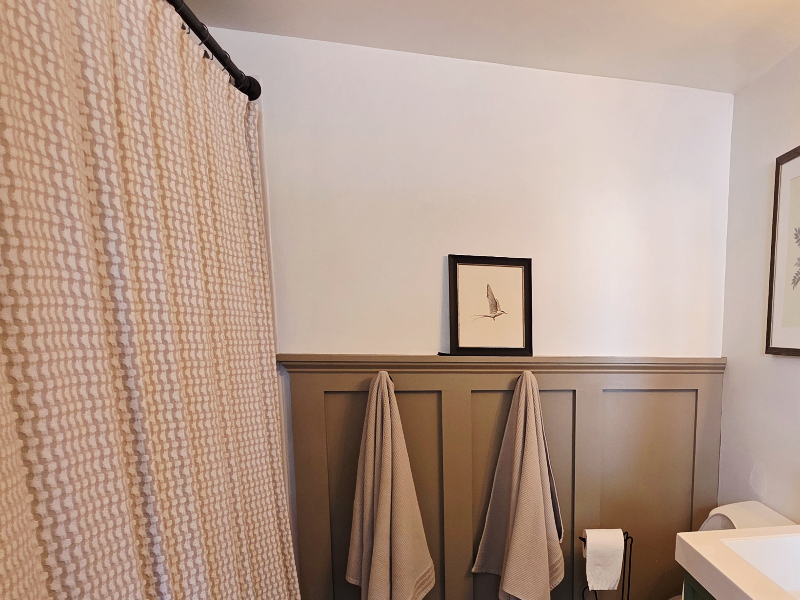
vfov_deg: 51.2
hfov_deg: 63.1
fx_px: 601
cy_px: 437
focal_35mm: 26
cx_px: 606
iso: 100
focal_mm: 2.2
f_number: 1.9
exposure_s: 1/120
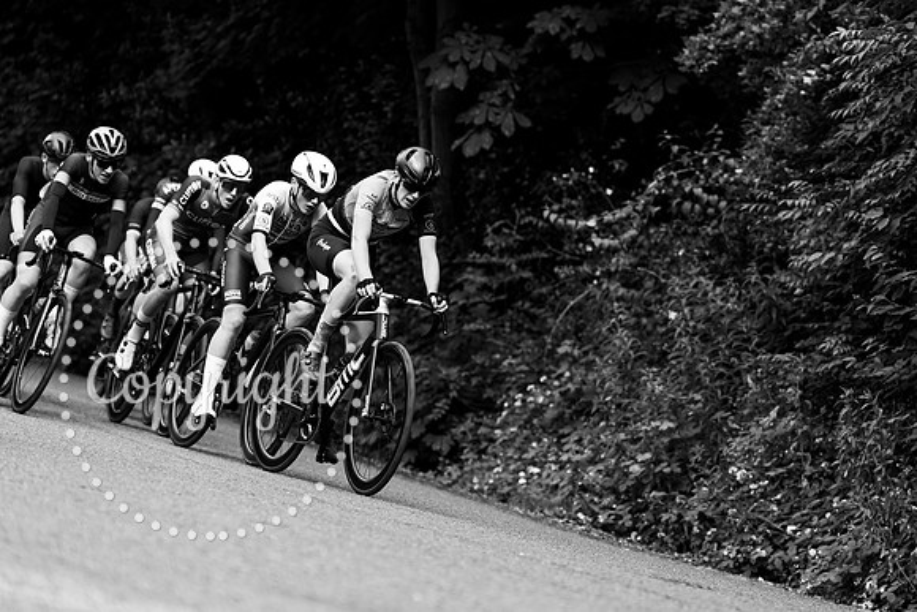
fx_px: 3236
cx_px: 458
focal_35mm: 127
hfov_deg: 16.1
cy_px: 306
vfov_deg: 10.8
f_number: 3.5
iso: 400
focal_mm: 127
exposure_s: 1/800
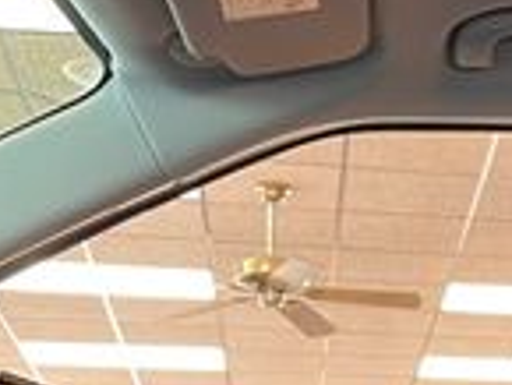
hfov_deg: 15.8
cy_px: 484
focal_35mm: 115
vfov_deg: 12.5
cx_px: 752
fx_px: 1702
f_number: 1.6
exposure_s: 1/60
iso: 125
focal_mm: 4.2
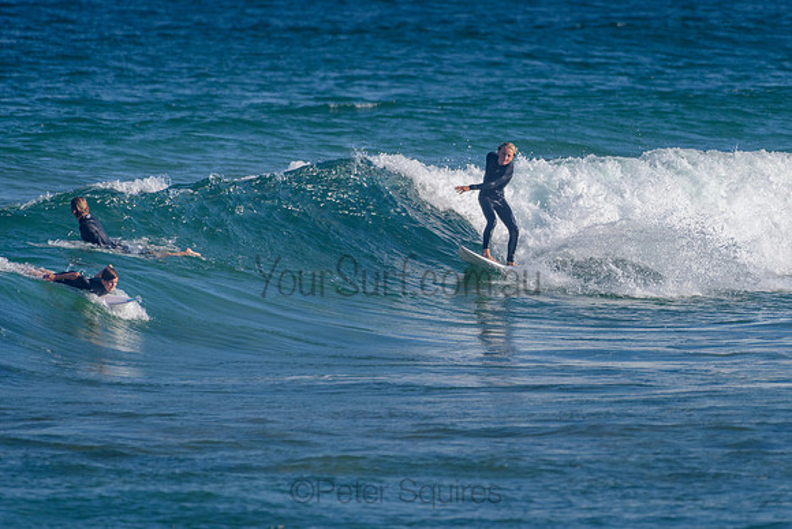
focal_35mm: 613
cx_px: 486
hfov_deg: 3.4
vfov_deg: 2.2
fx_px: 13493
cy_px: 205
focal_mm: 500
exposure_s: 1/2000
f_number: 5.6
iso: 140
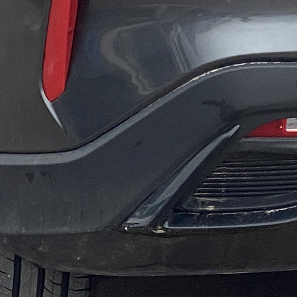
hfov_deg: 5.5
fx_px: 3058
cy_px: -199
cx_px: 352
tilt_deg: -7.0
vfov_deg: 5.5
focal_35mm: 315
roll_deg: -0.9
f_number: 2
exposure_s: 1/685
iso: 20
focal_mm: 6
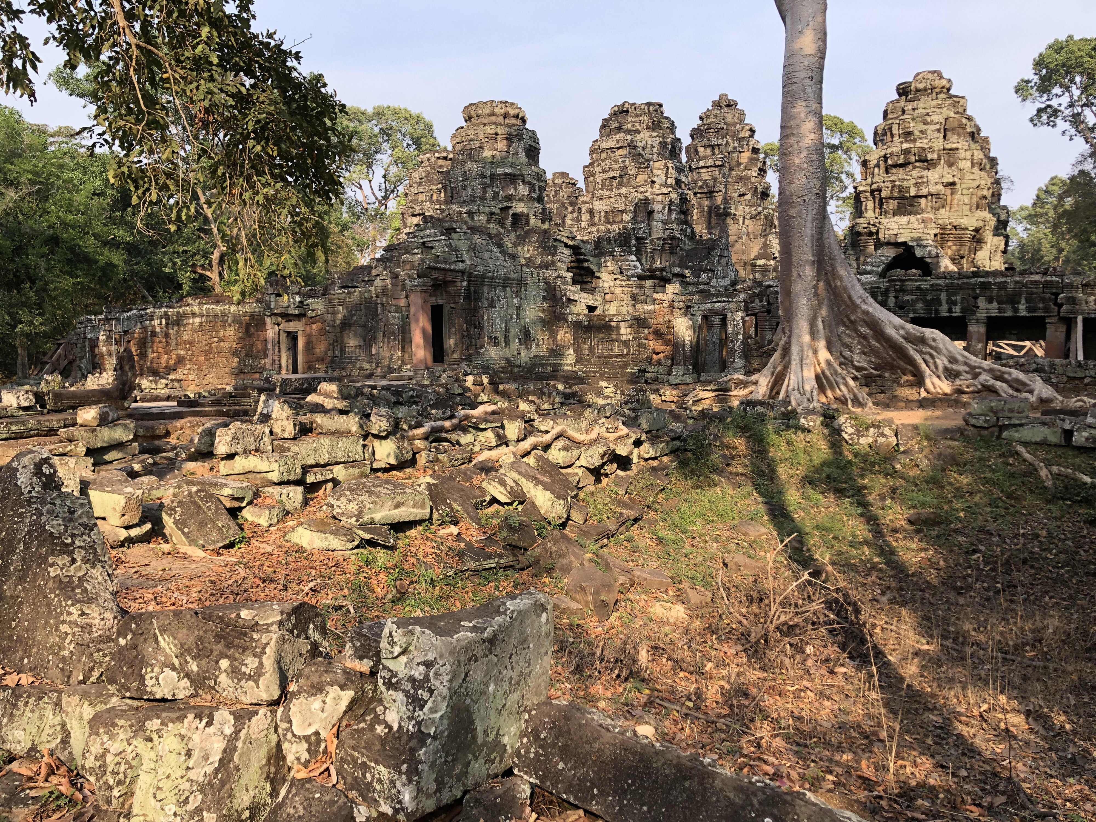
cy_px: 411
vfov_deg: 49.7
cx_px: 548
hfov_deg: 63.4
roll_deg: +1.4
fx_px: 887
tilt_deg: -3.8
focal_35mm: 28
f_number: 1.8
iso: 20
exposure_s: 1/585
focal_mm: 4
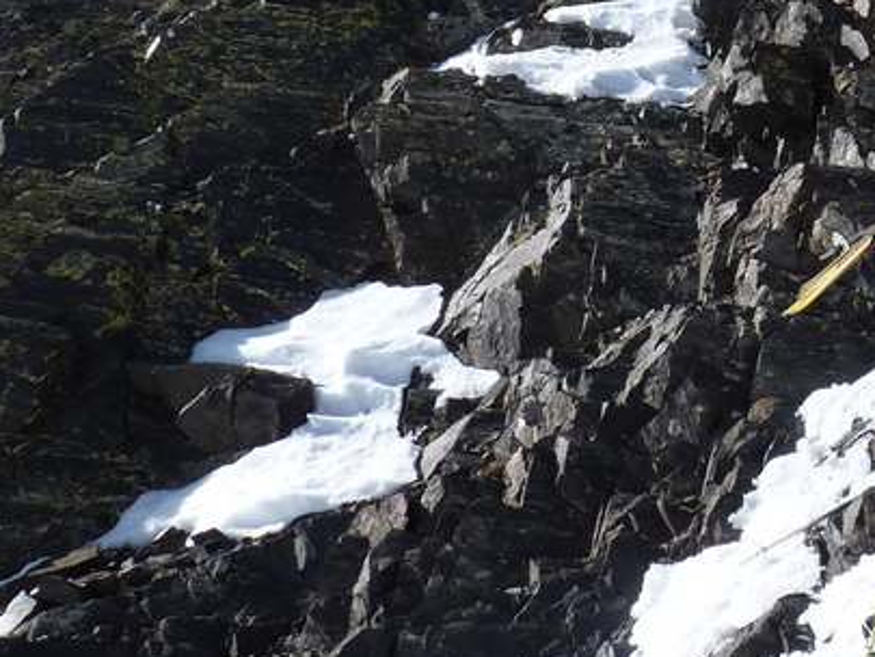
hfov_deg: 23.1
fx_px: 2023
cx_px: 946
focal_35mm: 80
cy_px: 67
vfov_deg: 18.2
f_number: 5.6
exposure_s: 1/400
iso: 80
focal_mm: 4.8
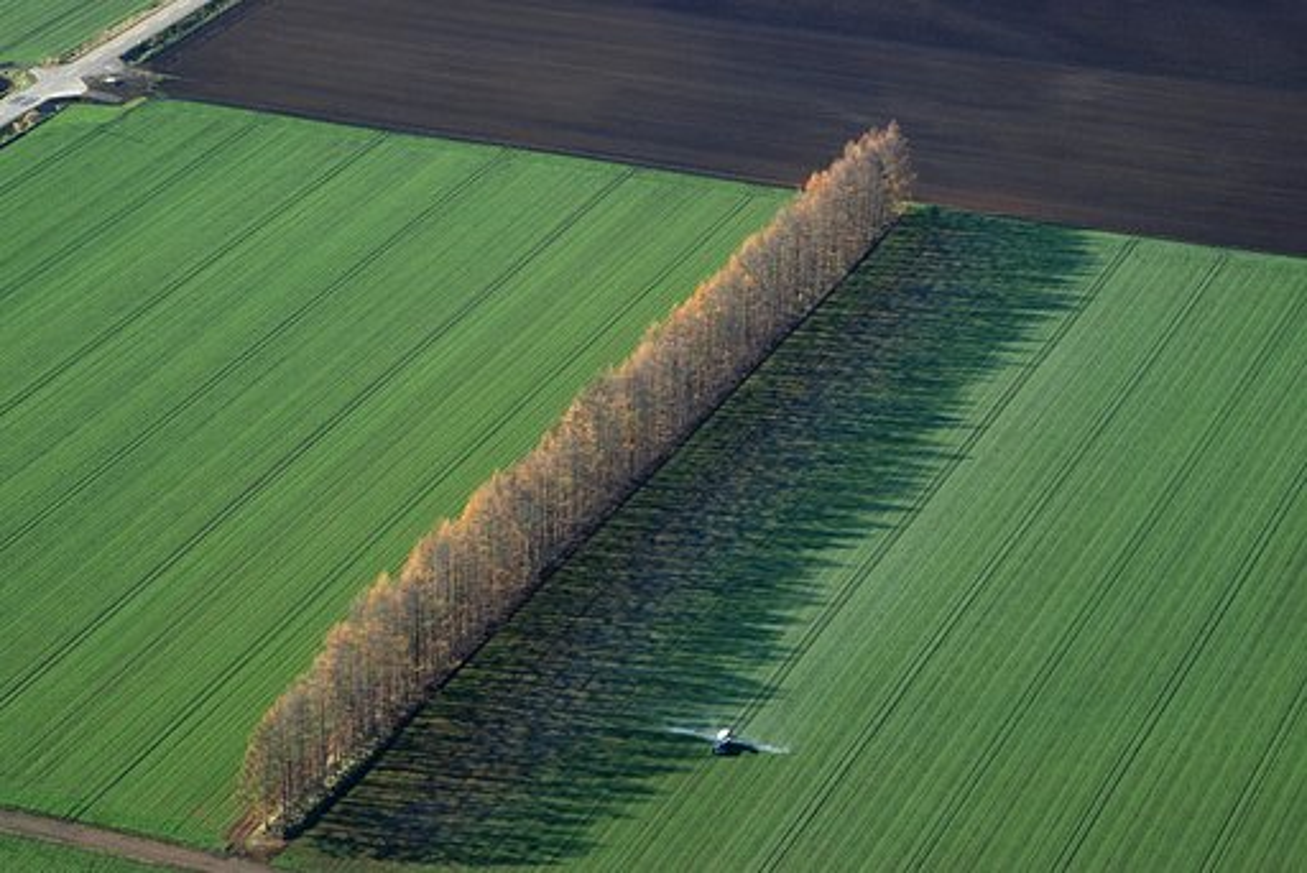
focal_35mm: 112
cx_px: 654
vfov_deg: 12.2
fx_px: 4087
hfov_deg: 18.2
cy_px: 436
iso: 400
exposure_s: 1/400
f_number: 7.1
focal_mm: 75
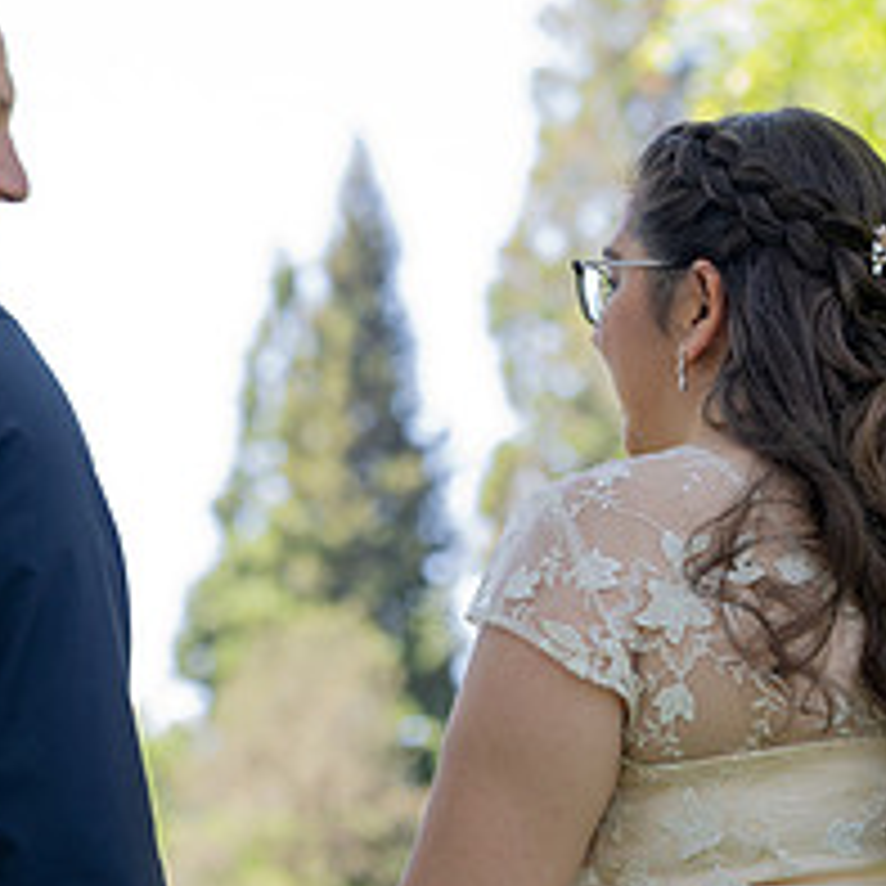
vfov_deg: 16.6
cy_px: 324
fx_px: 3041
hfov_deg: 16.6
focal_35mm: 105
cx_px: 423
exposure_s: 1/320
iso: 250
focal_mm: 54
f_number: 2.8
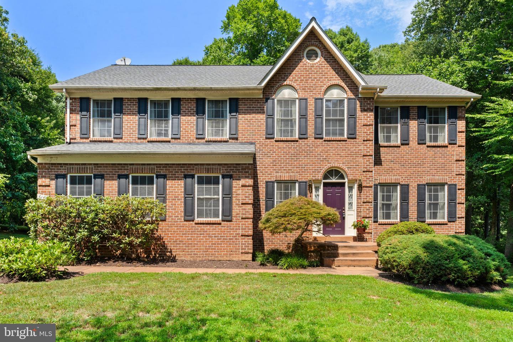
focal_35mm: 22
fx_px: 318
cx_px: 256
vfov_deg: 56.6
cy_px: 171
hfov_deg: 77.8
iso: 250
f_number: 14
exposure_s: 1/125
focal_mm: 22.3
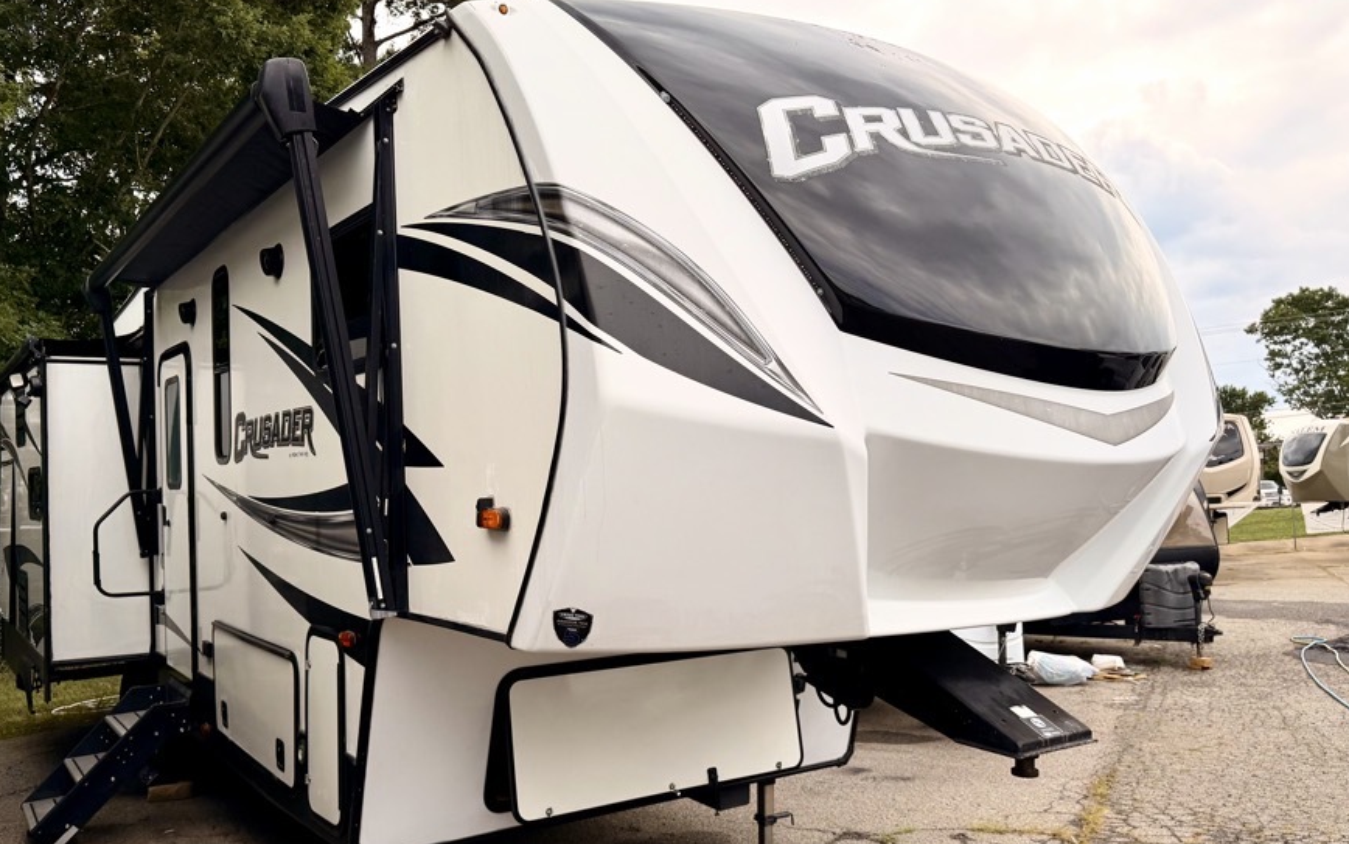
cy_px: 476
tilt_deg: +4.1
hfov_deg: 62.8
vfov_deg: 41.8
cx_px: 637
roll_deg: +3.5
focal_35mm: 30
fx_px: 1103
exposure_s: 1/3953
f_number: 1.78
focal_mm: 6.76
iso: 100
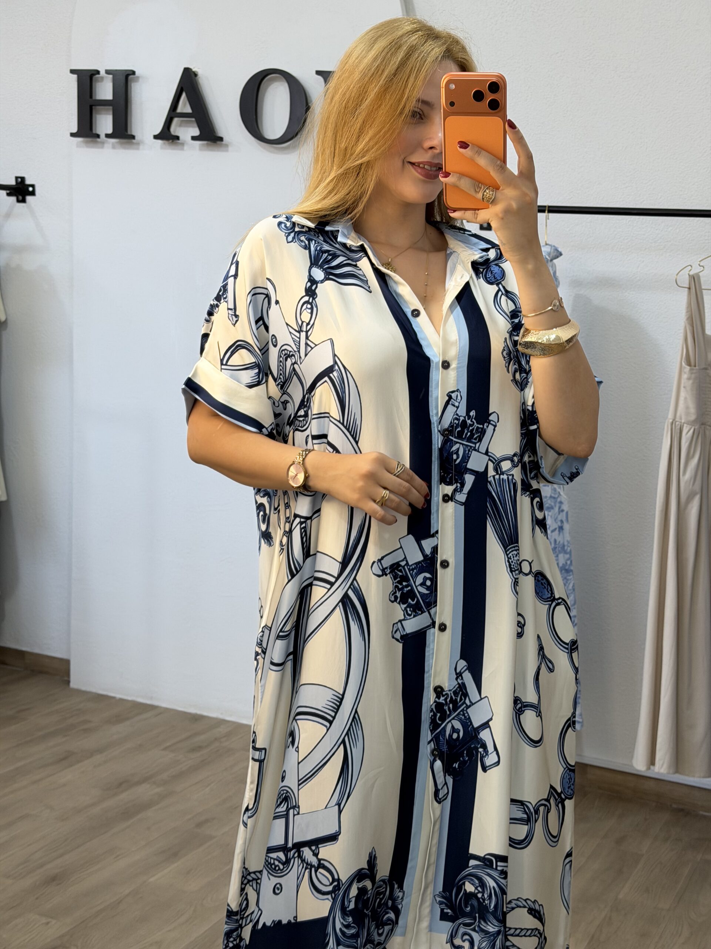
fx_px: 1315
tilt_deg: -26.4
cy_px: 474
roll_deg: -2.5
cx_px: 356
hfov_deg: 30.3
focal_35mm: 48
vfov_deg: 39.7
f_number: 1.78
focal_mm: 6.76
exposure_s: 1/95
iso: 64
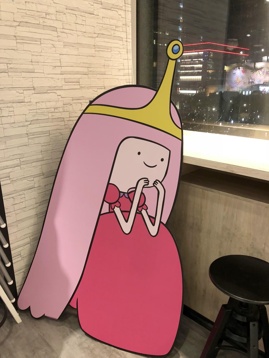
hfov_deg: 49.7
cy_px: 179
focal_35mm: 28
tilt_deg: -18.6
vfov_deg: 63.4
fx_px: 290
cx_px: 134
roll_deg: -0.3
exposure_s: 1/8
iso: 80
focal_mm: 3.99
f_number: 1.8
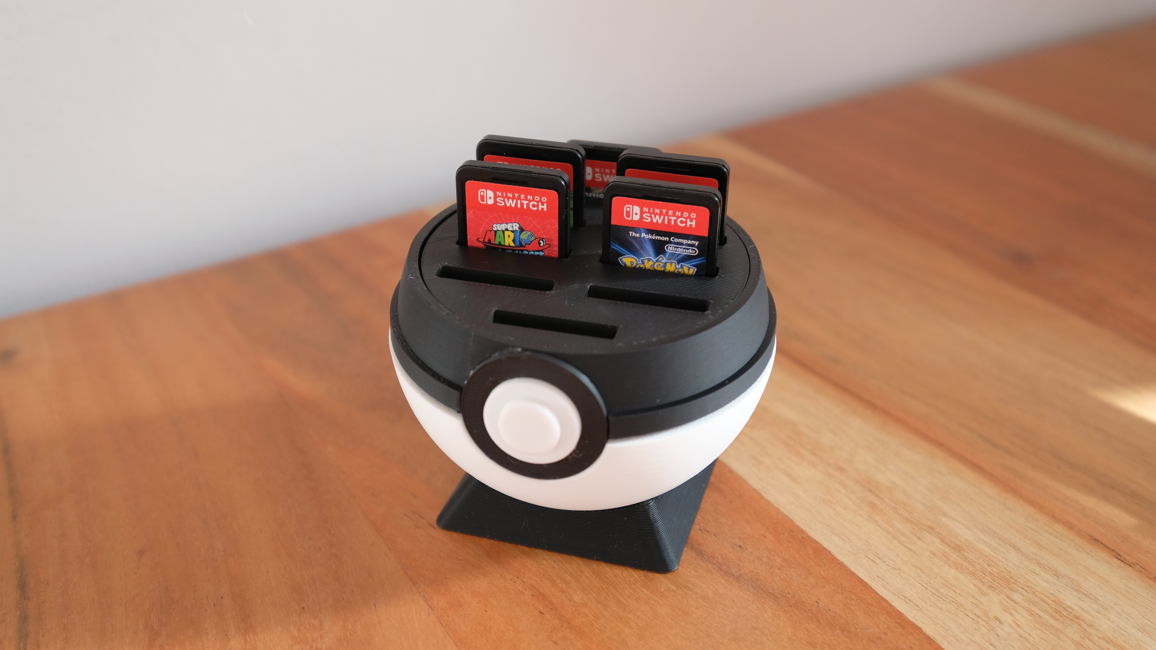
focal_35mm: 38
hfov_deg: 52.8
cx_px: 579
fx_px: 1165
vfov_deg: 31.2
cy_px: 284
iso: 800
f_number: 4.5
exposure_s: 1/160
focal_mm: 24
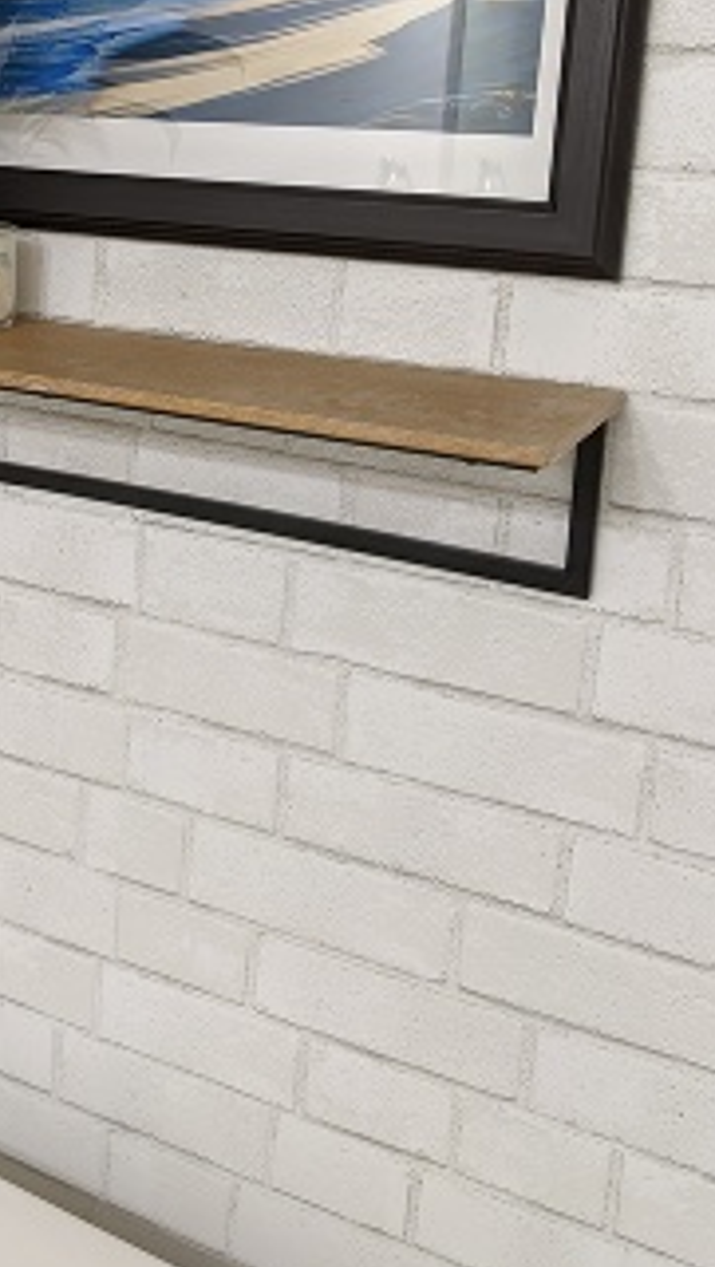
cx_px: 71
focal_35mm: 44
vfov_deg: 45.3
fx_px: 1480
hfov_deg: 26.3
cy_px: 375
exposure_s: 1/40
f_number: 1.8
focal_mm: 4.44
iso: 116
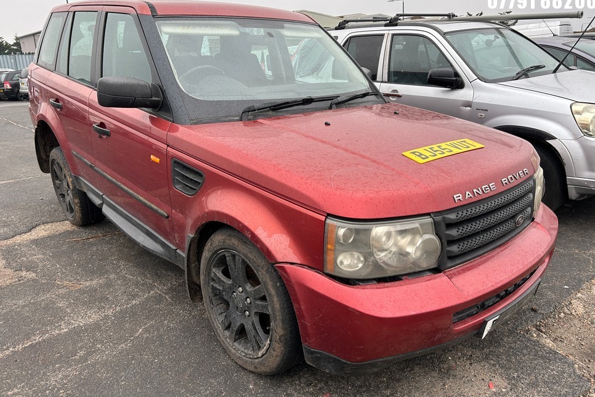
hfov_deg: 65.5
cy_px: 198
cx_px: 306
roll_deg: +2.0
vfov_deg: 46.4
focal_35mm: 28
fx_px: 463
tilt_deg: -17.7
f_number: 1.5
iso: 50
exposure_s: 1/350
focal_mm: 5.7
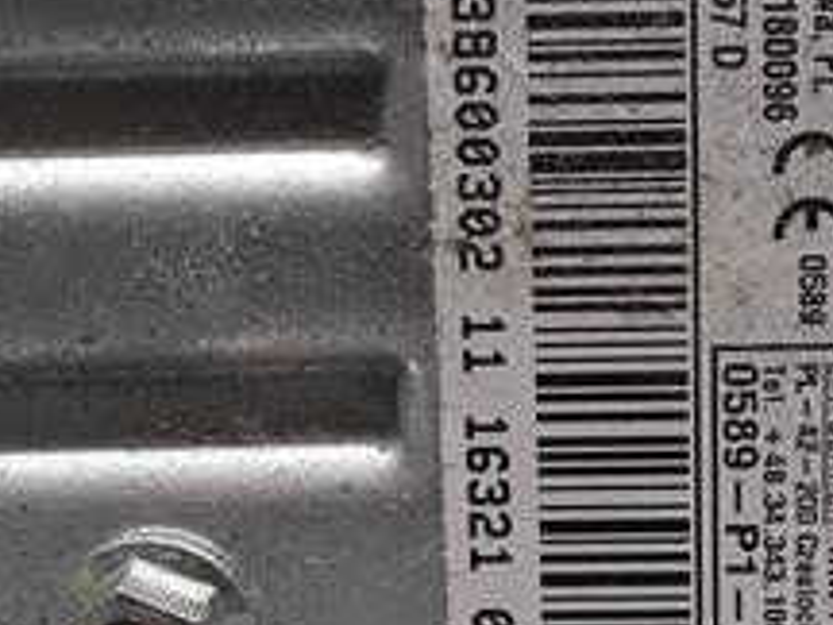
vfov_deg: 17.8
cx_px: 551
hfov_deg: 23.5
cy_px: 247
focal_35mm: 83
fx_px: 1997
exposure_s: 1/100
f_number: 1.9
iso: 50
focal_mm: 2.91
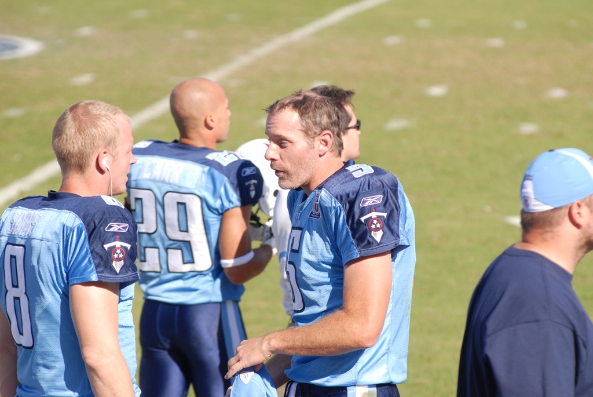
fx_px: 4946
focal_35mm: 300
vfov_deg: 4.6
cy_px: 198
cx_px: 296
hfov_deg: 6.9
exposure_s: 1/320
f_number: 7.1
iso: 100
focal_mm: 200
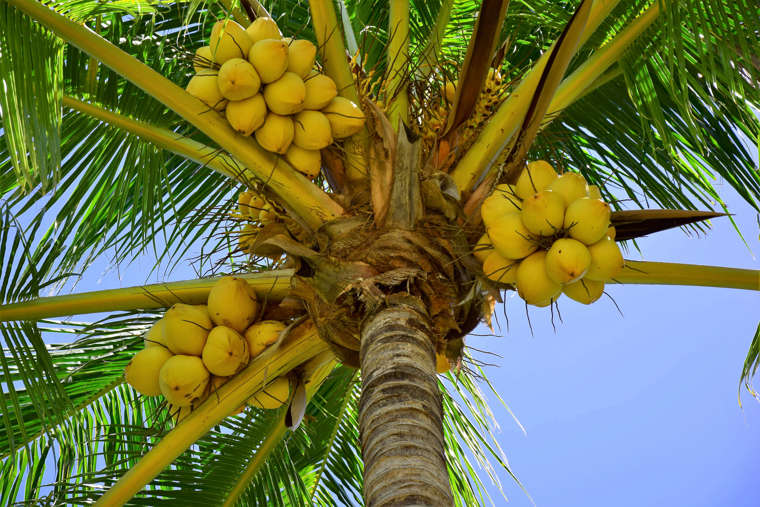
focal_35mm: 112
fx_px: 2375
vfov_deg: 12.2
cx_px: 380
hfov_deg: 18.2
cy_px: 254
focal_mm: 75
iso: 100
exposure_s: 1/320
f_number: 5.3
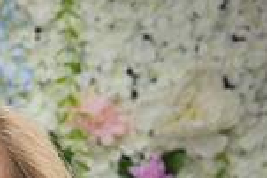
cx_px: -129
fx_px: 2457
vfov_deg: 4.1
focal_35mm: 331
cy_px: 306
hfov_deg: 6.1
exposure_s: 1/125
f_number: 5
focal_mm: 86
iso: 1250
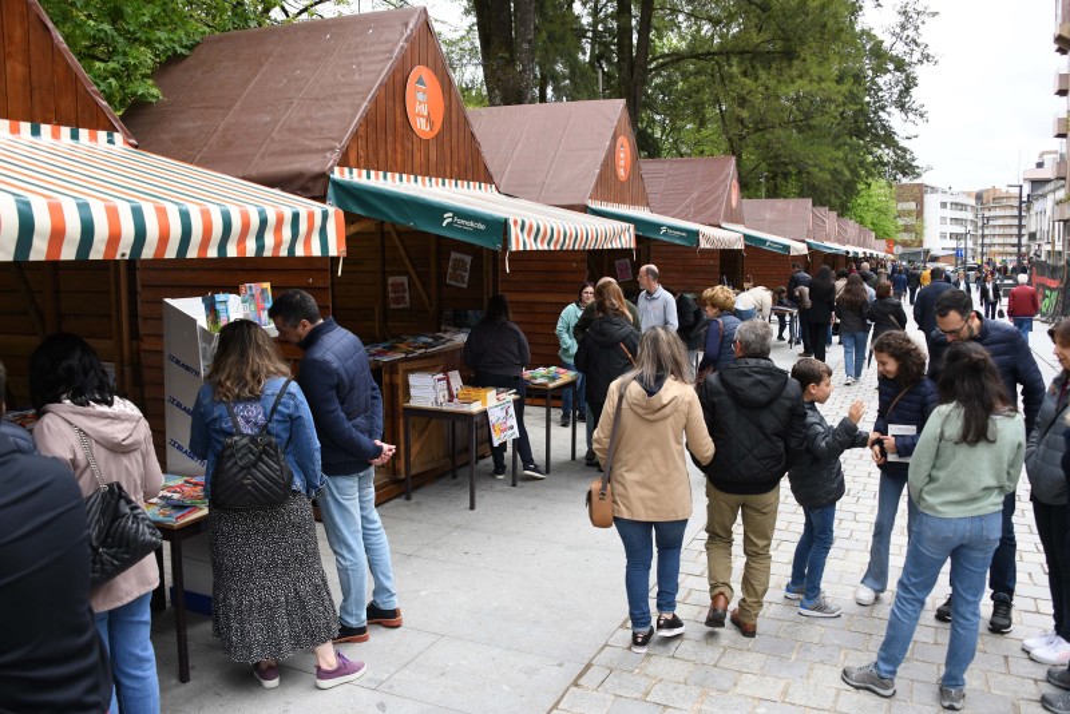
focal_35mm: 28
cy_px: 357
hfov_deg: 65.5
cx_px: 535
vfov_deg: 46.4
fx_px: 832
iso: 500
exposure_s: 1/500
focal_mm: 28
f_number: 5.6
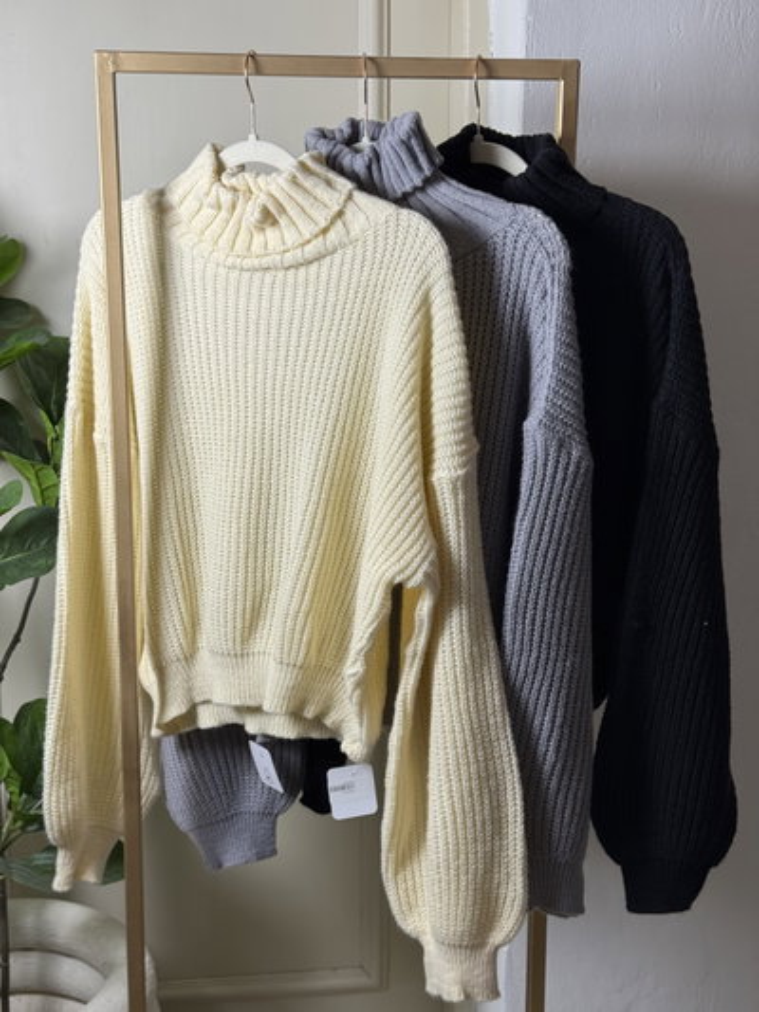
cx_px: 380
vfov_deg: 39.6
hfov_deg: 30.3
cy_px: 506
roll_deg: +1.2
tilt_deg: -13.4
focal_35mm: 48
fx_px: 1403
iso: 50
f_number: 1.78
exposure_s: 1/189
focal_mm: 6.76
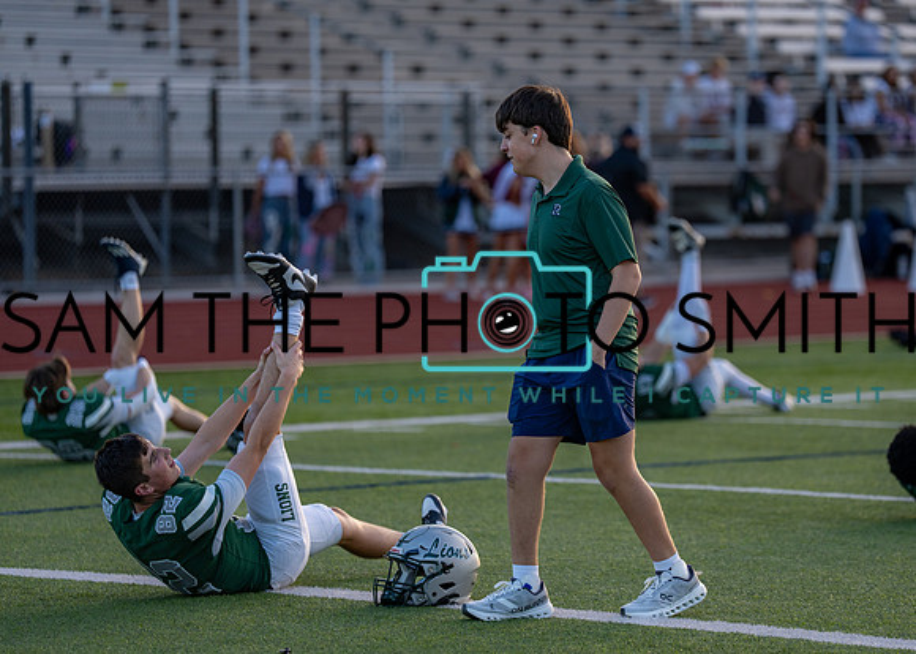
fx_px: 4800
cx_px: 541
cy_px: 315
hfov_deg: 10.9
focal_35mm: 185
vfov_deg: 7.8
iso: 200
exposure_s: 1/640
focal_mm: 156
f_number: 2.8
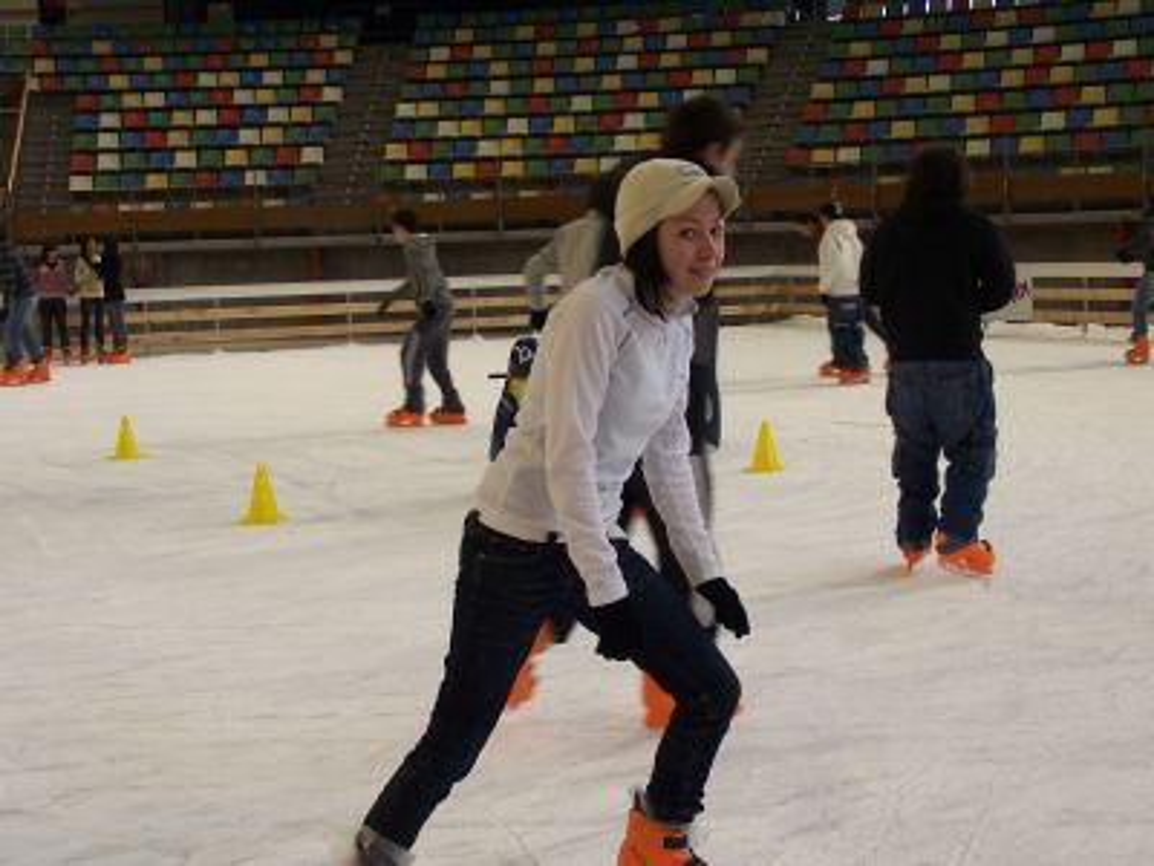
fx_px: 1867
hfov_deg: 34.3
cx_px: 577
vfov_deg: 26.1
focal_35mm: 56
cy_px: 433
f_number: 3.1
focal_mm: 9.3
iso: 80
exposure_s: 1/60
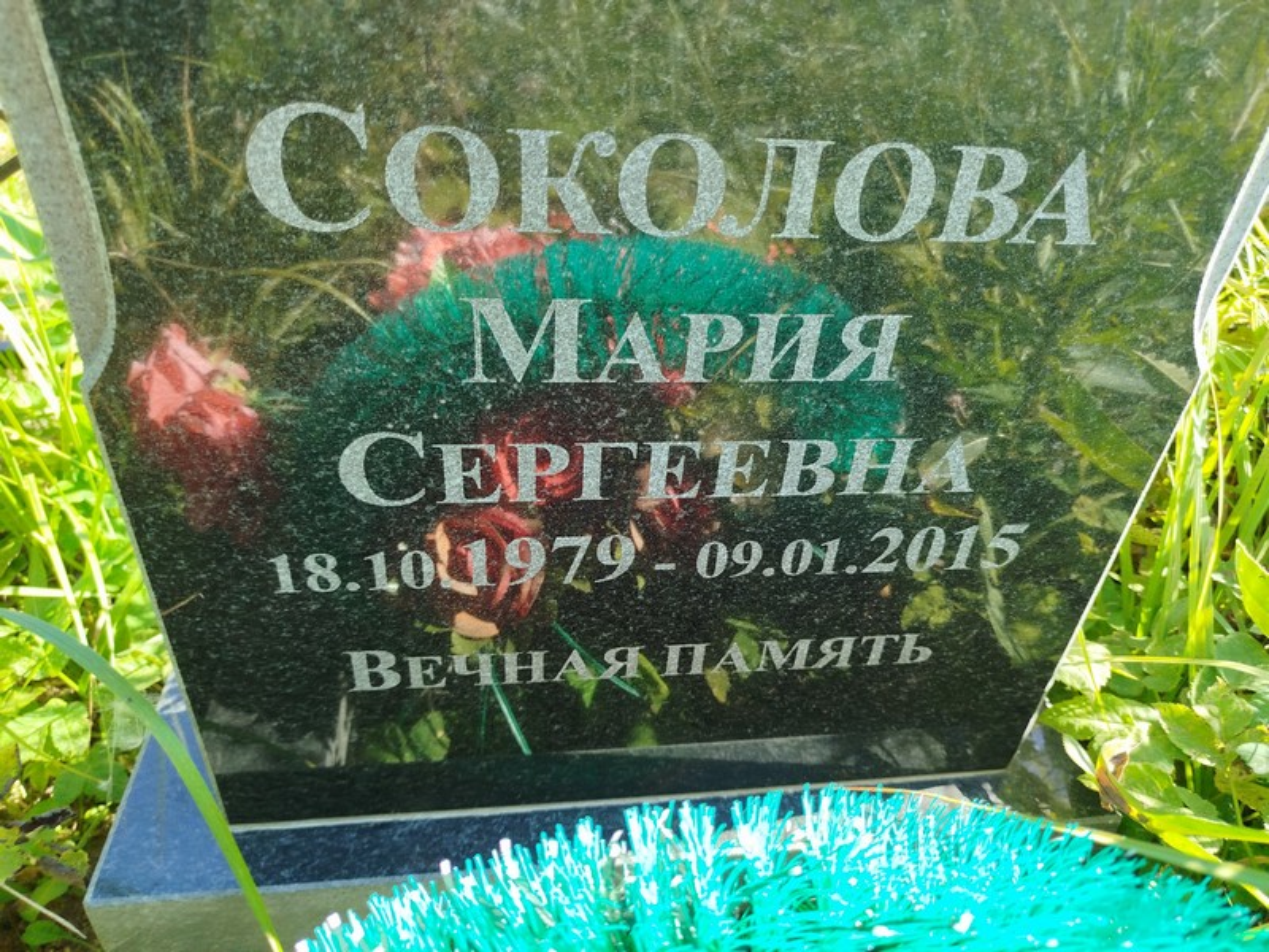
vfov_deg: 56.8
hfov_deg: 71.6
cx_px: 634
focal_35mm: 24
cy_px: 476
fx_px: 880
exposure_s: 1/145
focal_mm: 5.31
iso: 50
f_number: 1.7
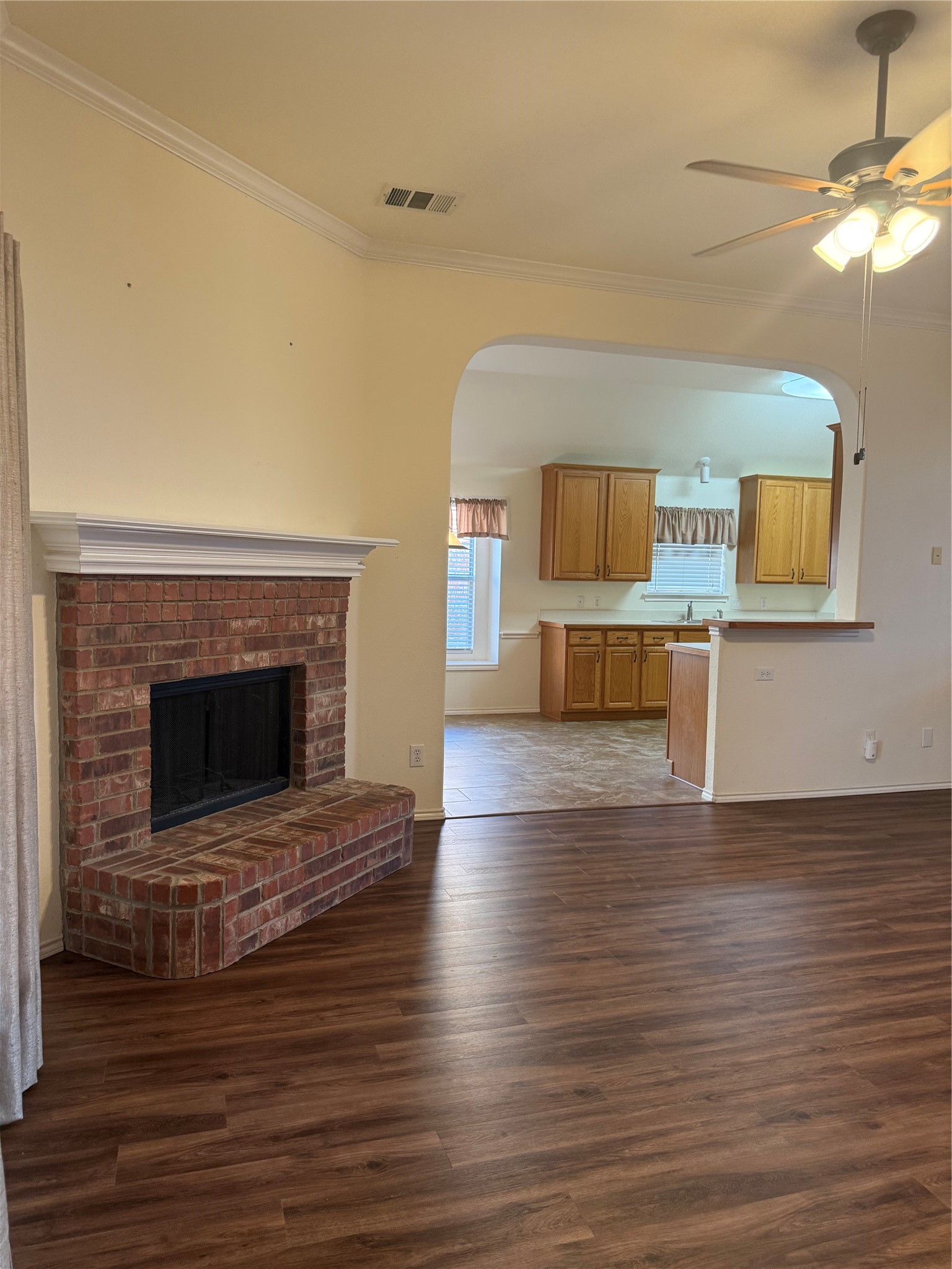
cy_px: 634
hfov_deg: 56.8
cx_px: 476
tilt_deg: -4.0
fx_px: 880
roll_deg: -1.2
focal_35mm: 24
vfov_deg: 71.6
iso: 200
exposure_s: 1/60
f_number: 1.78
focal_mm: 6.76
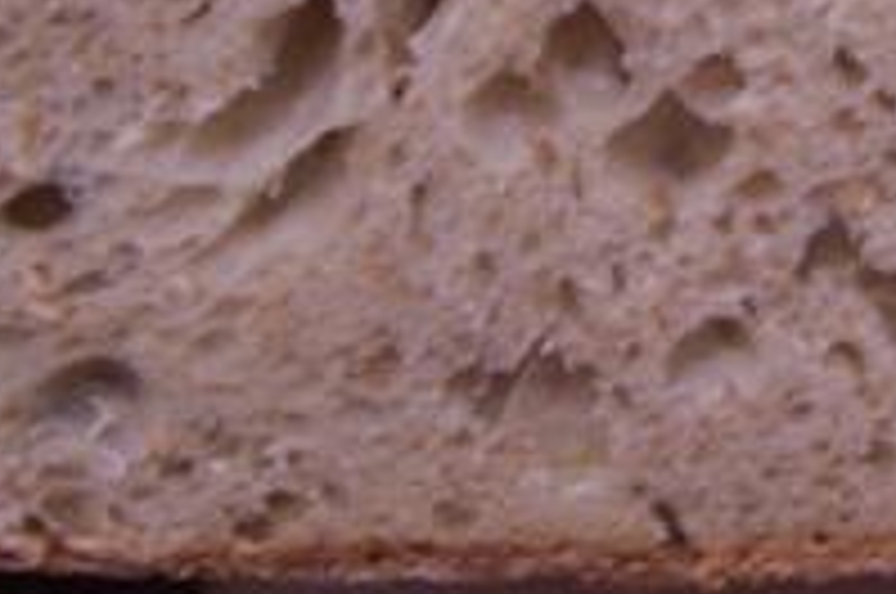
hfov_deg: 19.9
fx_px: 2510
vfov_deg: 13.3
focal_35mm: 101
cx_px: 781
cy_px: 11
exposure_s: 1/8
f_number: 2.8
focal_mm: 6.3
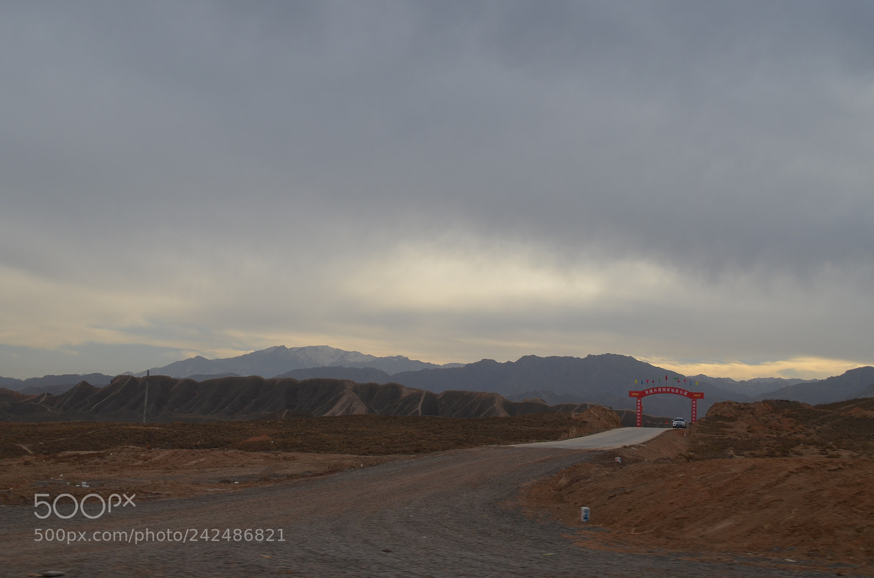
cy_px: 289
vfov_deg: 27.9
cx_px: 437
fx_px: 1163
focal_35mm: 48
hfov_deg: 41.2
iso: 140
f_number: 8
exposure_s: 1/250
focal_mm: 32
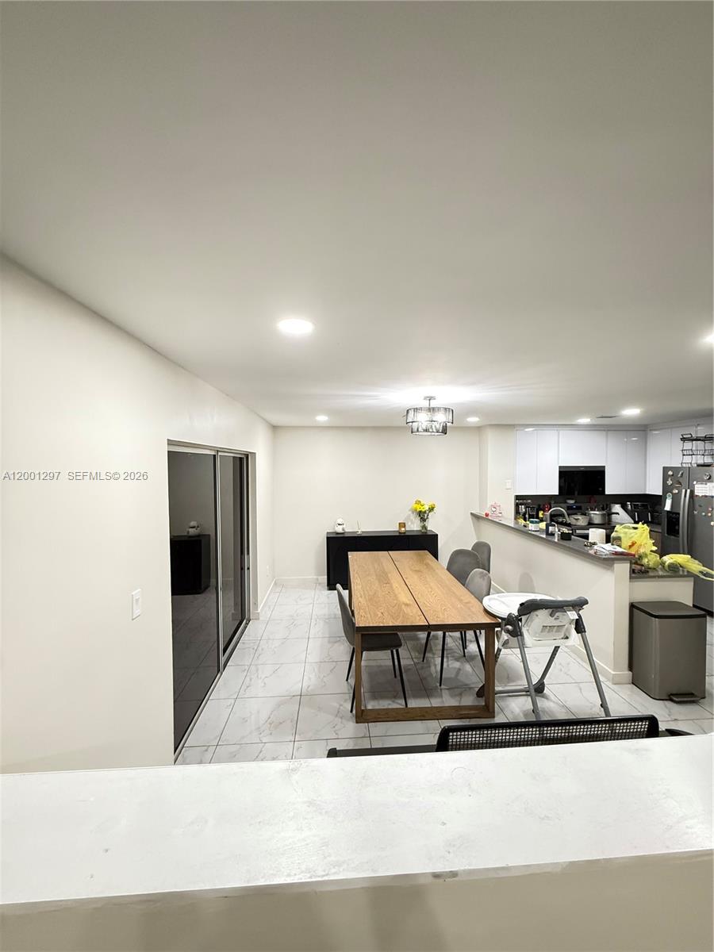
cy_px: 476
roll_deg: -0.1
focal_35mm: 14
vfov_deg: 102.1
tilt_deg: -0.9
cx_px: 357
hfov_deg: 85.7
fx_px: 385
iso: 500
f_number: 2.2
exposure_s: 1/60
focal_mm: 2.22
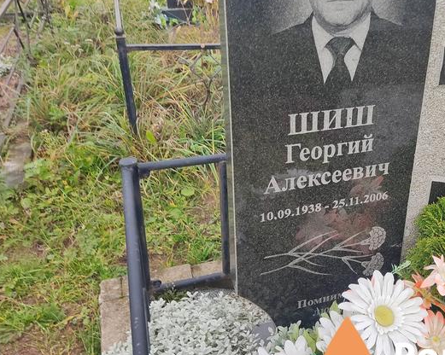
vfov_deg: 38.1
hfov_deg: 45.5
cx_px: 324
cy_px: 149
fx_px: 513
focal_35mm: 39
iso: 100
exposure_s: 1/160
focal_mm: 4.74
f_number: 1.79
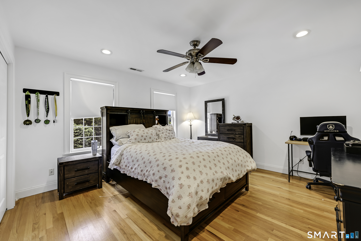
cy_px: 120
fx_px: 140
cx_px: 180
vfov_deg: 81.2
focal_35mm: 14
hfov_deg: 104.3
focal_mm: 14
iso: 250
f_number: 8
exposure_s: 1/320
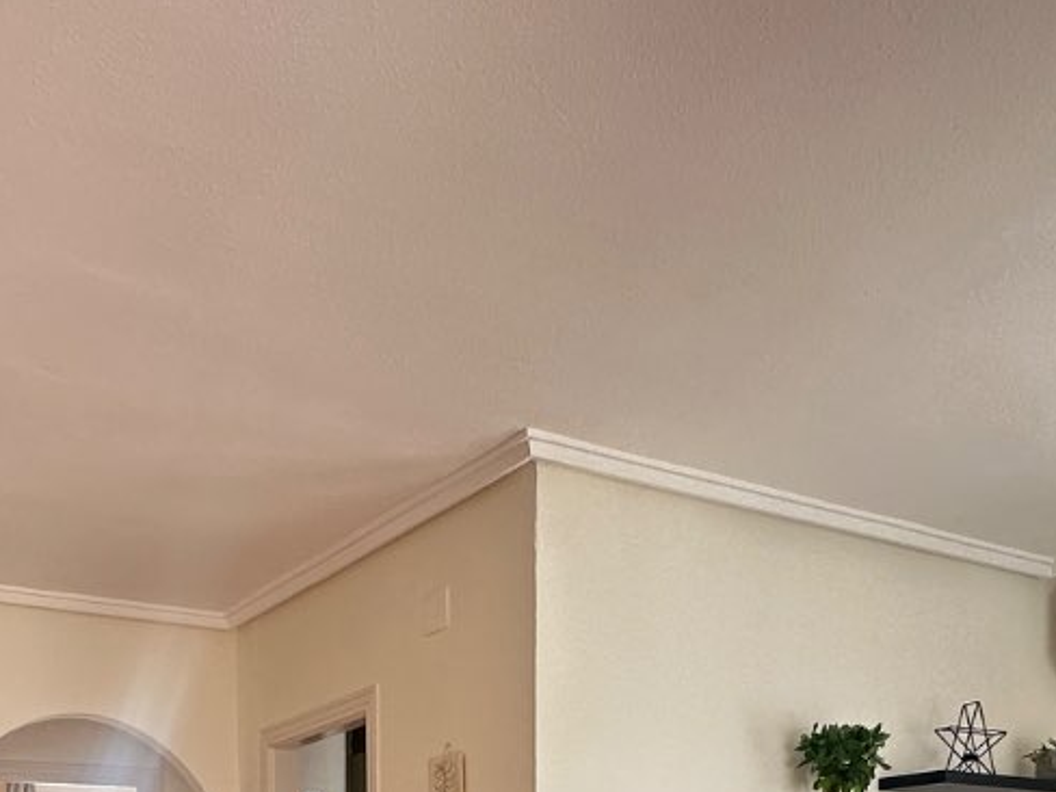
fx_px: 1312
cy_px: 1001
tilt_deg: -1.9
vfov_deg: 28.3
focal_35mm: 43
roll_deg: +0.1
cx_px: 409
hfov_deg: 43.6
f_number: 2.2
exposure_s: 1/99
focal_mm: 2.22
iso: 200
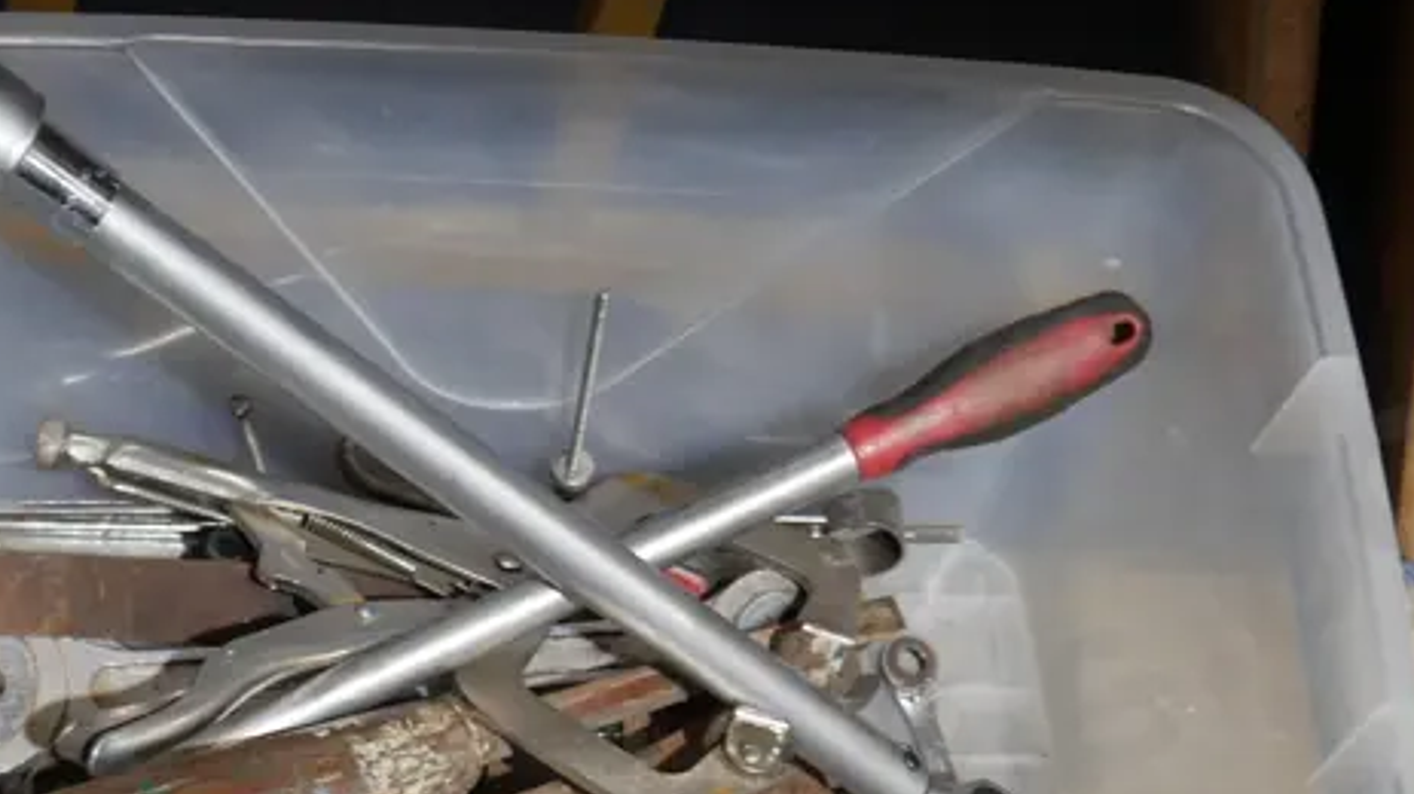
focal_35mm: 82
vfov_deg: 13.9
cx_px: 501
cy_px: 1156
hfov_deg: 25.8
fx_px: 3073
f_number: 4
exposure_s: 1/60
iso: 800
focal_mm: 17
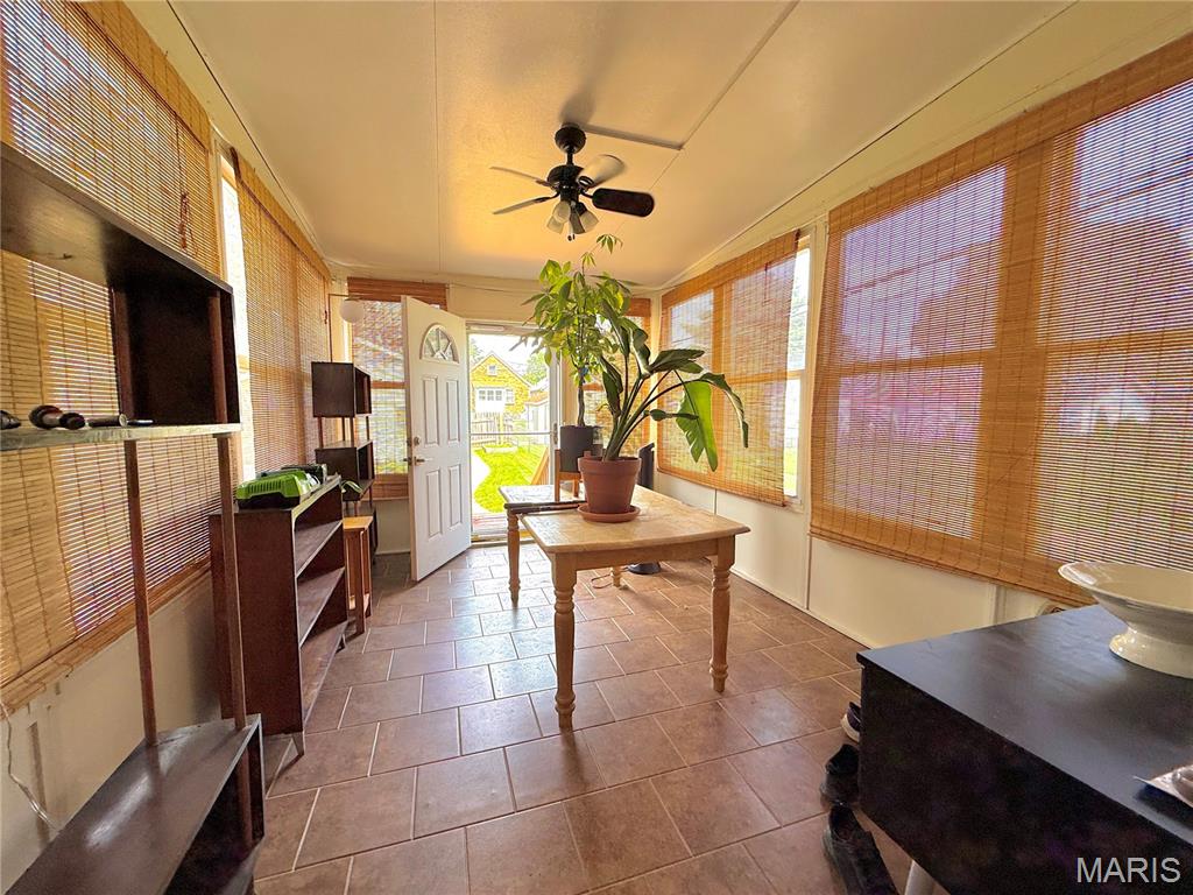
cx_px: 596
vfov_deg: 85.7
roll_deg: -0.6
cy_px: 448
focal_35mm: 14
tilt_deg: -2.2
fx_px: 482
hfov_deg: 102.1
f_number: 2.2
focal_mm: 2.22
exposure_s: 1/99
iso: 50
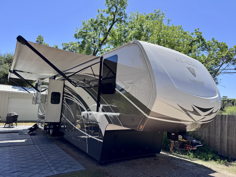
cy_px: 88
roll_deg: -3.8
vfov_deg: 56.8
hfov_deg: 71.6
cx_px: 118
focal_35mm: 24
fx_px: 164
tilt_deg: +4.4
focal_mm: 6.76
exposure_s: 1/1923
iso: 80
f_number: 1.78
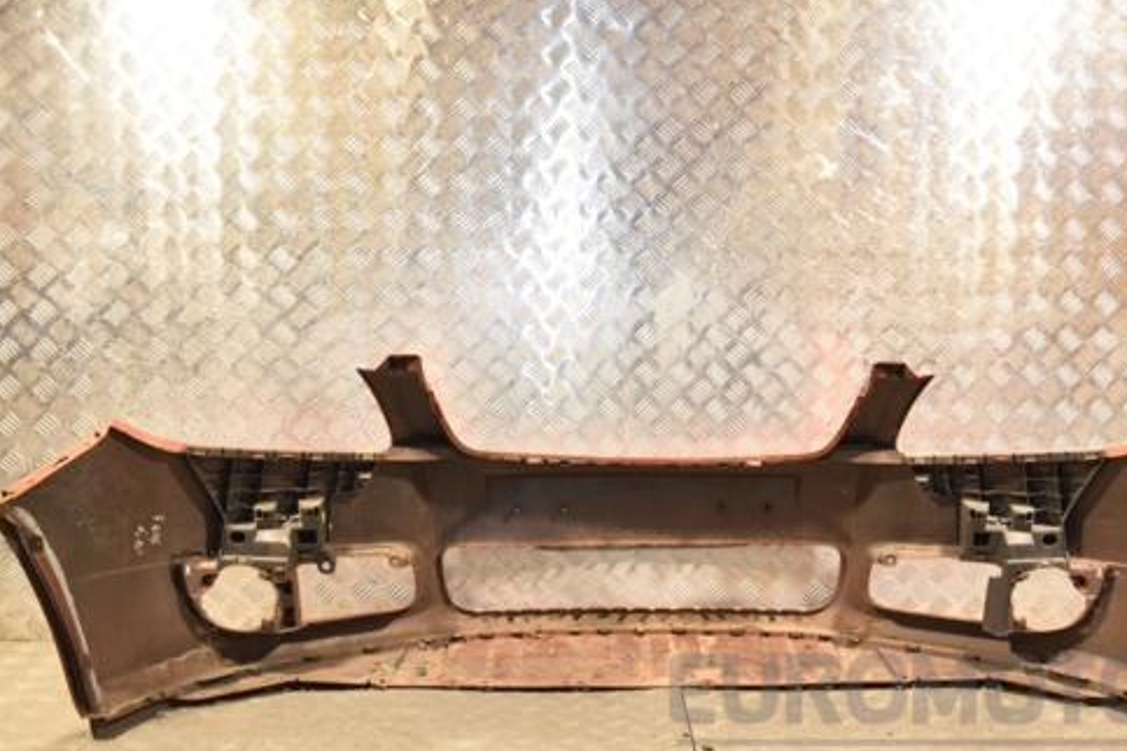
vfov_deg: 32.6
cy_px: 378
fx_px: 1283
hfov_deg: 47.3
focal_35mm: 41
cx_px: 625
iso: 800
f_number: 5
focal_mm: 22
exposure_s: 1/160
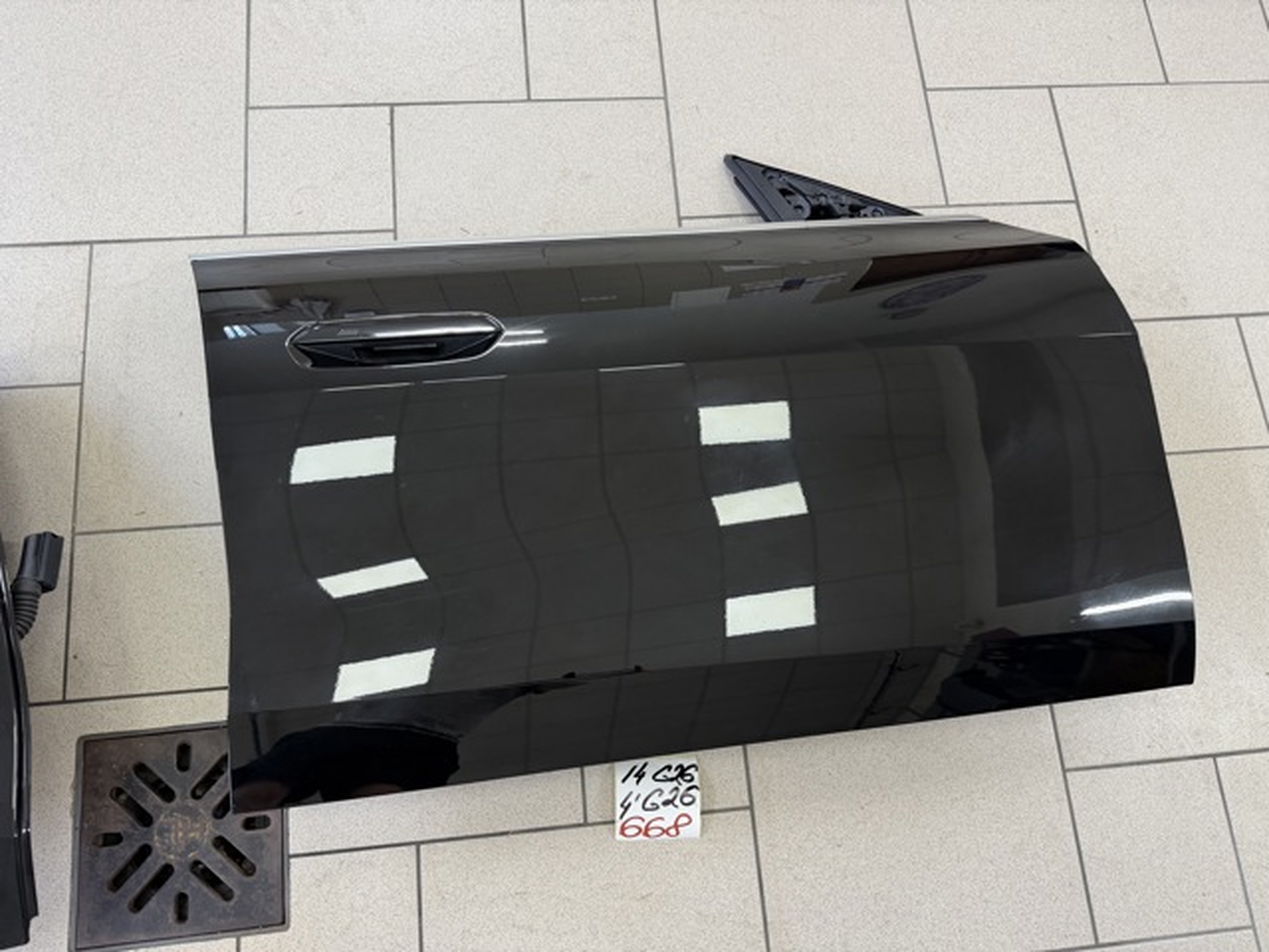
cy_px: 476
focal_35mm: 24
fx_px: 880
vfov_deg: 56.8
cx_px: 634
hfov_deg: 71.6
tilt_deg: -73.1
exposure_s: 1/100
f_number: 1.78
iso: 160
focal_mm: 6.76
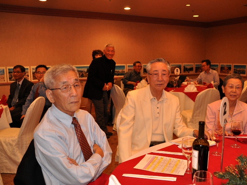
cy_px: 92
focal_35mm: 35
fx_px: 247
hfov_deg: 53.1
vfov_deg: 41.2
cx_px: 137
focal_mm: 21
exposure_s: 1/60
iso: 800
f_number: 3.8
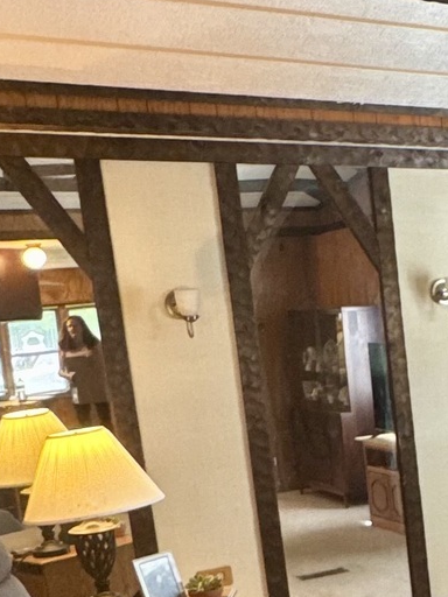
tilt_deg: -12.6
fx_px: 1087
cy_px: 515
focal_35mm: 63
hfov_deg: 20.0
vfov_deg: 29.7
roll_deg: +2.9
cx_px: 678
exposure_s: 1/60
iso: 200
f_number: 2.2
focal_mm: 2.22
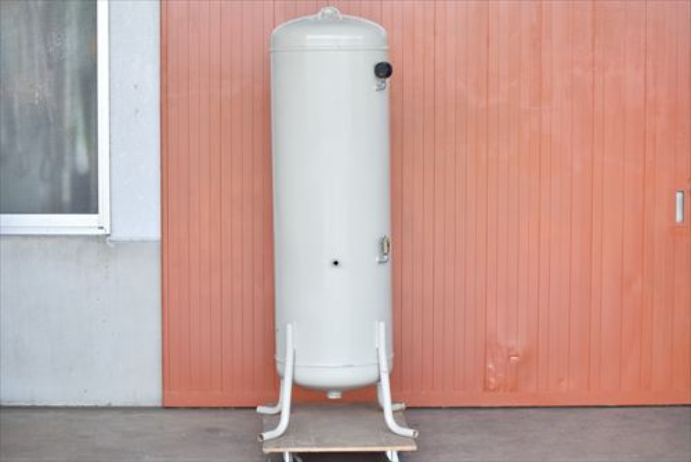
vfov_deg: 16.6
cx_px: 346
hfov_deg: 24.6
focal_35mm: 82
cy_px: 231
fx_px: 1584
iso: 1250
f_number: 6.3
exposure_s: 1/640
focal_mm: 55
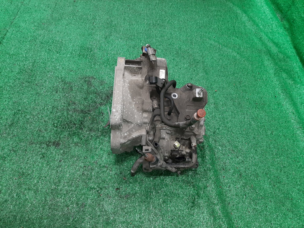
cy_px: 114
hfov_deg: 67.3
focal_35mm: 26
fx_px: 228
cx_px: 152
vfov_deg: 53.1
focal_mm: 3.93
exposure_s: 1/50
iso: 140
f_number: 1.7
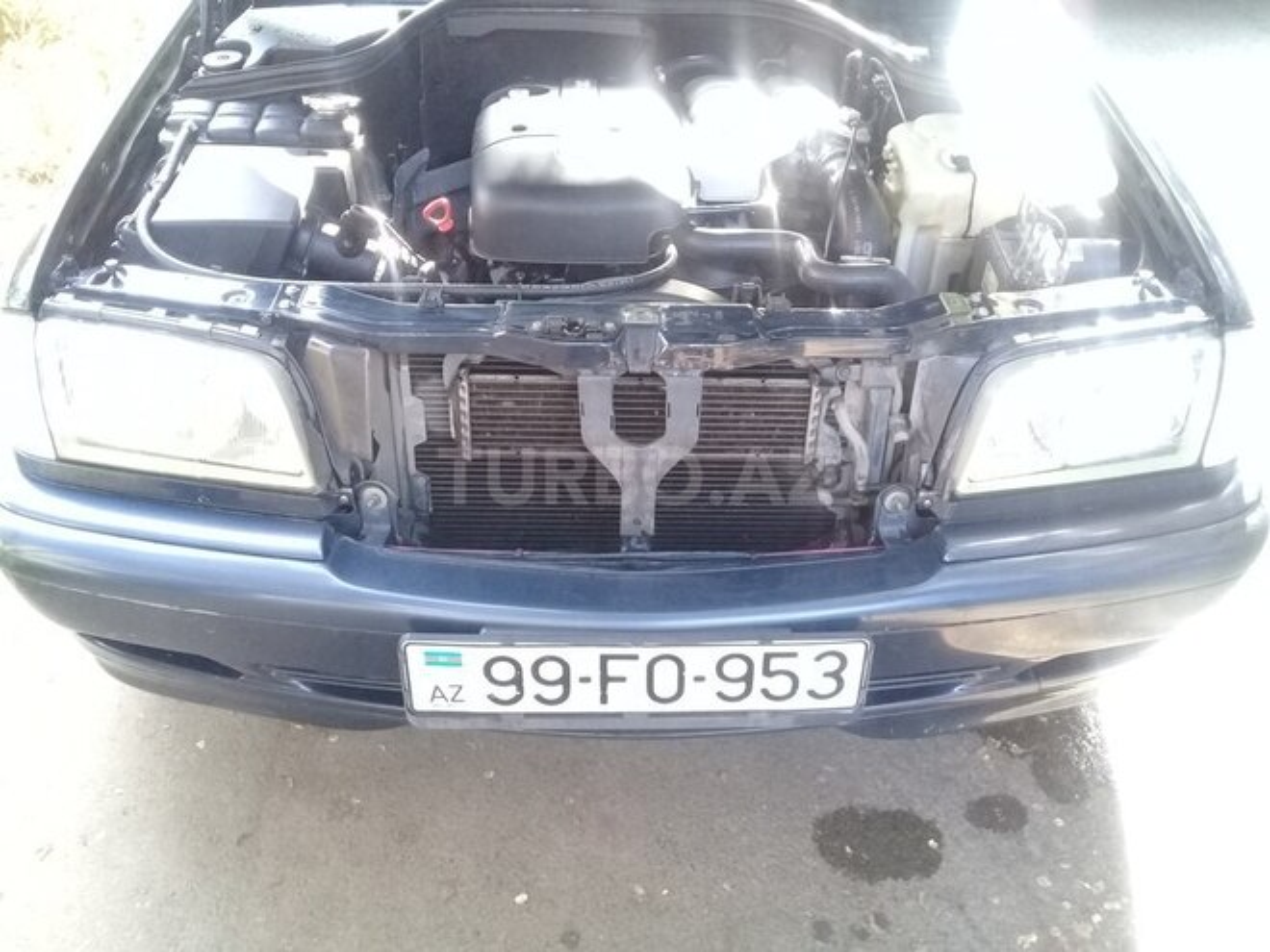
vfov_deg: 45.4
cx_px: 635
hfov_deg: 58.4
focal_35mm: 31
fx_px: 1137
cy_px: 476
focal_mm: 3.3
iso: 250
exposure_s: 1/40
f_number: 2.2
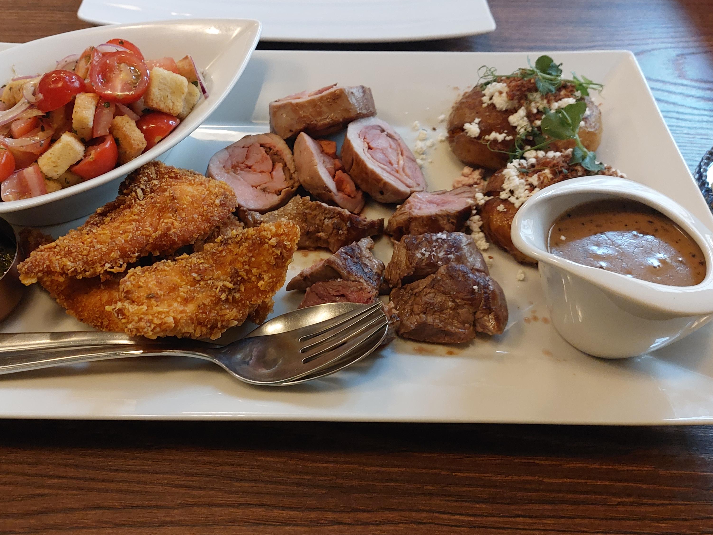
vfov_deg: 41.8
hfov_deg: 53.5
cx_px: 281
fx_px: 700
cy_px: 283
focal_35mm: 34
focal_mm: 5.23
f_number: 1.8
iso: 500
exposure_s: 1/33.3
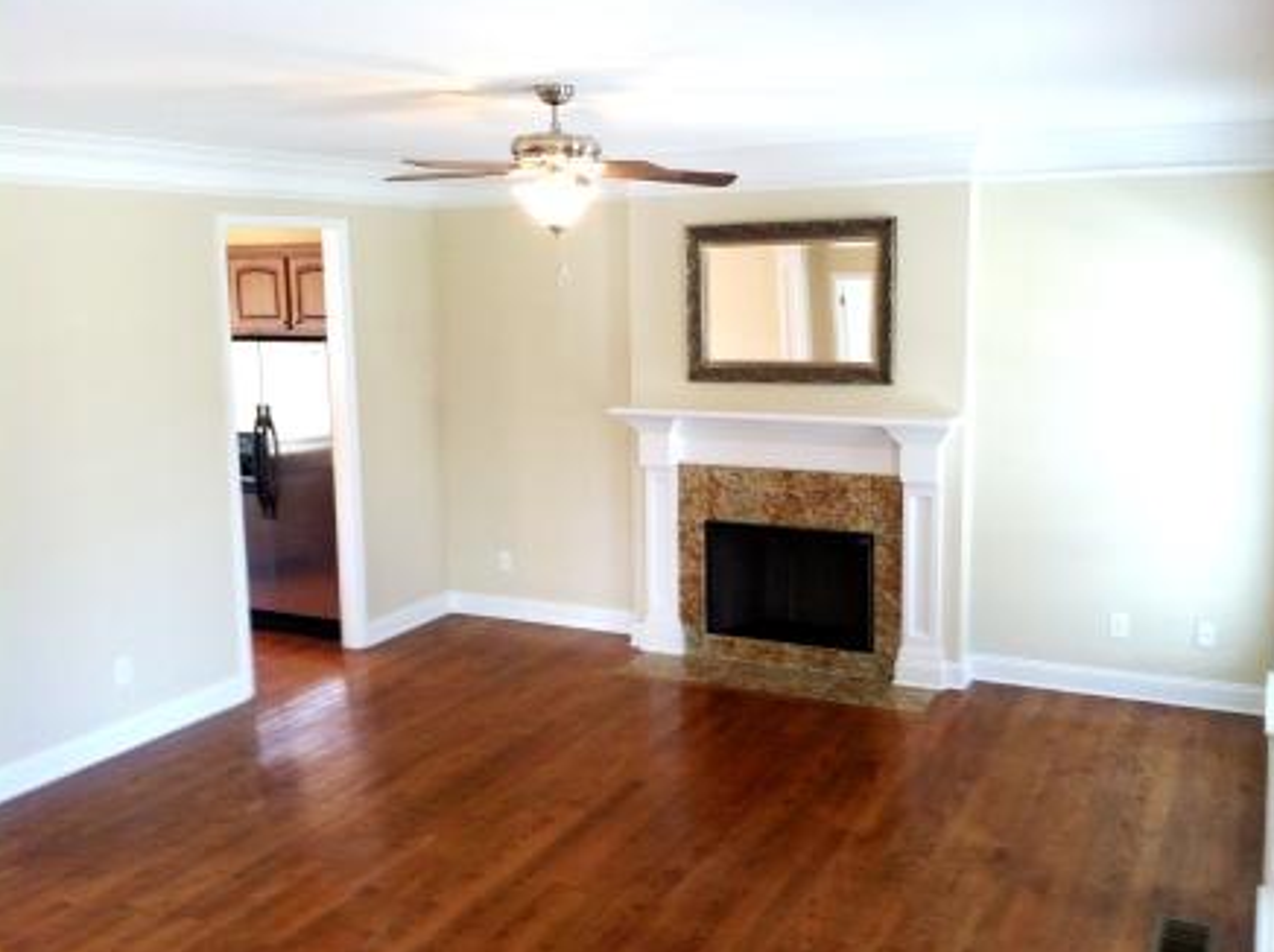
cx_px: 649
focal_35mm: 36
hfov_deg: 51.4
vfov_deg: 39.6
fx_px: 1323
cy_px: 472
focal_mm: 3.85
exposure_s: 1/15
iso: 100
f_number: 2.8
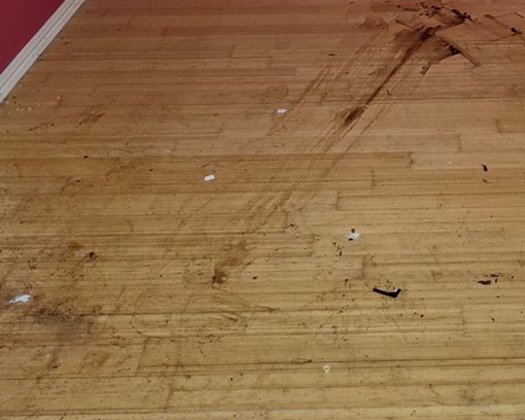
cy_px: -110
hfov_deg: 35.6
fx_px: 792
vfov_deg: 25.9
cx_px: 412
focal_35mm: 51
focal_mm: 2.2
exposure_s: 1/60
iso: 250
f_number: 1.9
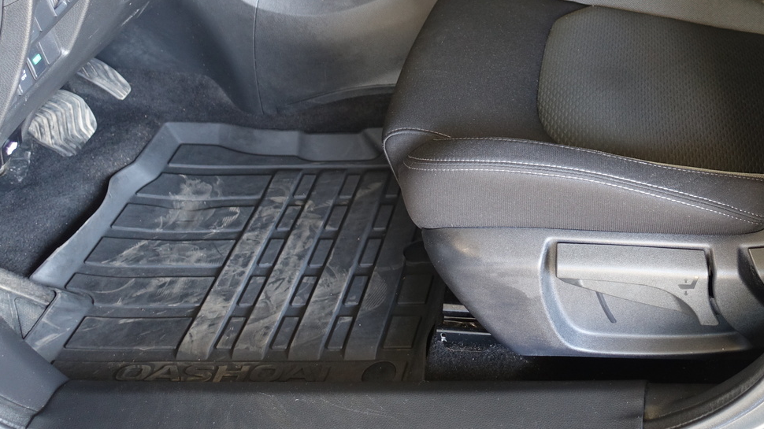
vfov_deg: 27.2
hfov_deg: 46.2
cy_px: 31
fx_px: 851
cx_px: 597
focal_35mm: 42
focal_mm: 8.8
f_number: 1.8
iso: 250
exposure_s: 1/30
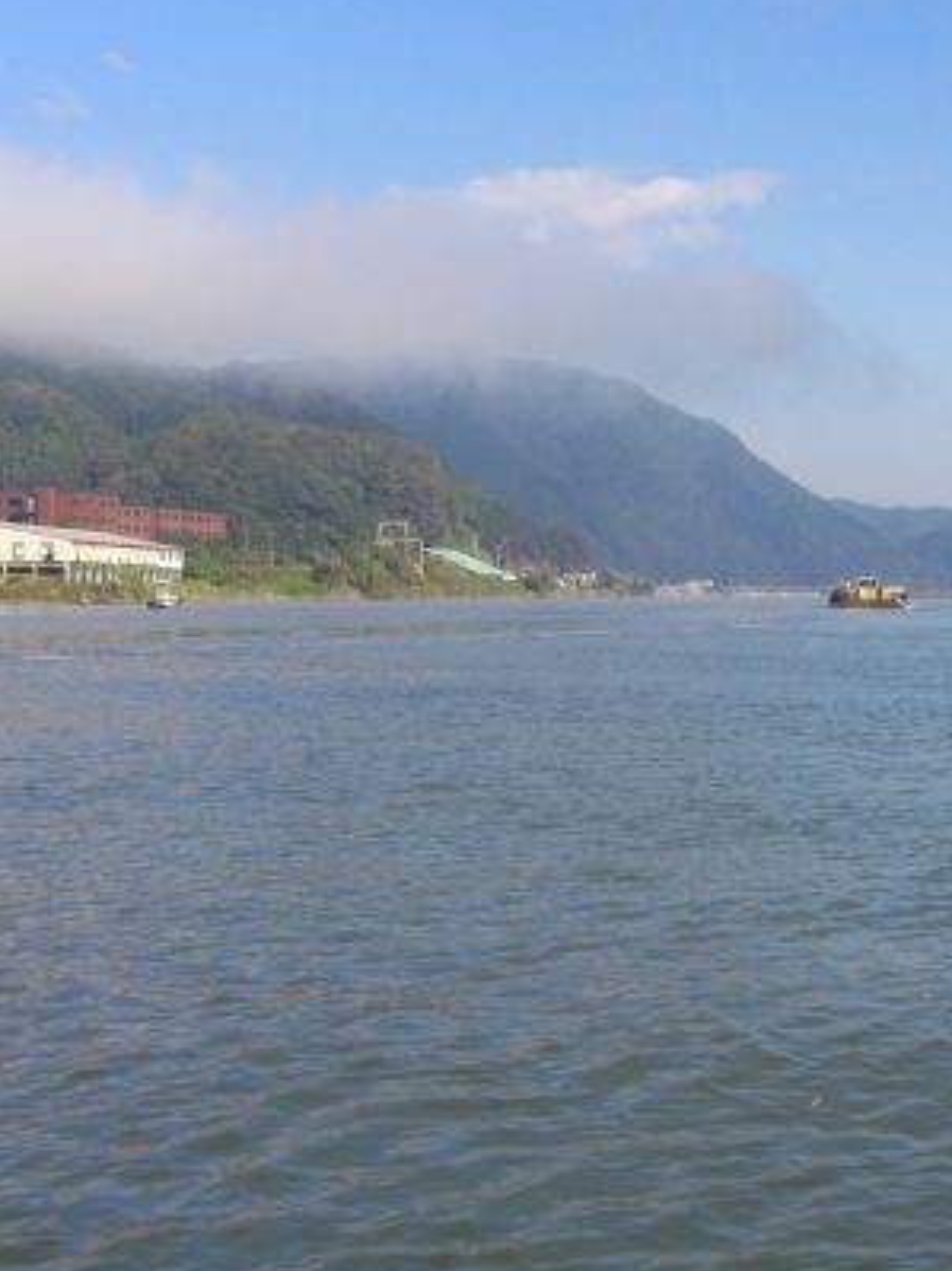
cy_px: 643
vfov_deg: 31.7
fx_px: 2238
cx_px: 863
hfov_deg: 23.4
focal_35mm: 61
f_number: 4
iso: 80
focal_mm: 7.9
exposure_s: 1/640
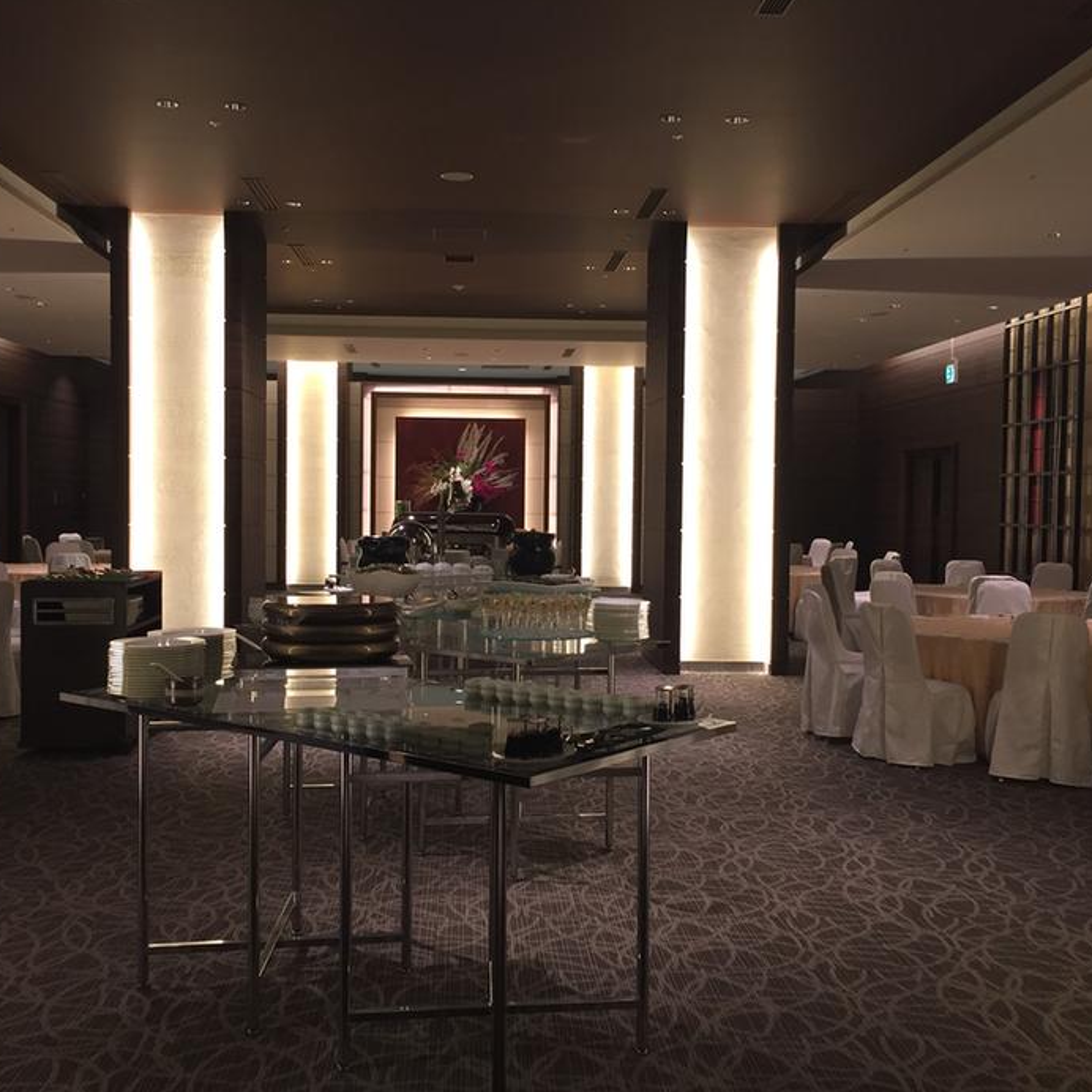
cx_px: 519
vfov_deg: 47.2
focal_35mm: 35
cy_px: 540
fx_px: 1249
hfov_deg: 47.2
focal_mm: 4.15
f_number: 2.2
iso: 40
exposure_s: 1/30
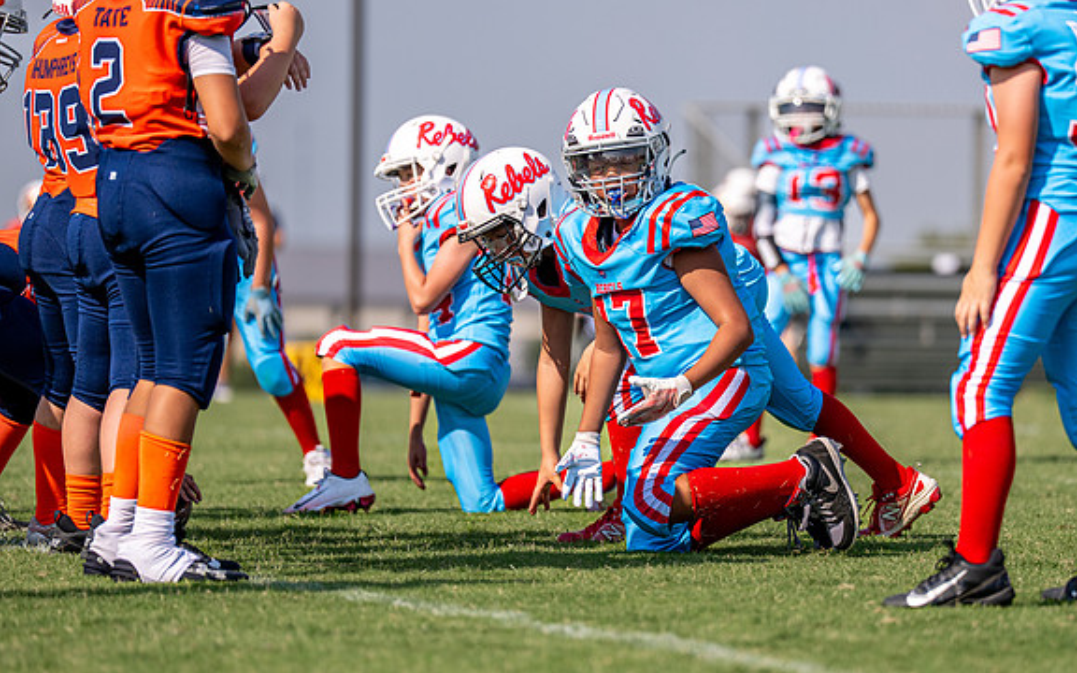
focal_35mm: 282
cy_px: 314
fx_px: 8277
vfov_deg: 4.7
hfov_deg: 7.4
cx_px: 645
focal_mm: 200
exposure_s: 1/4000
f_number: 2.8
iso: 125
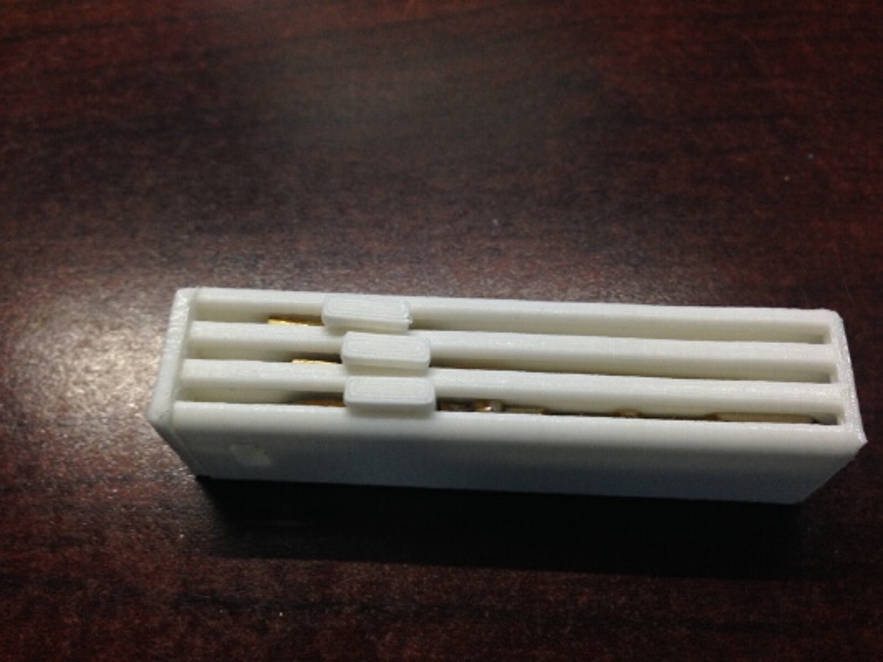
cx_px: 442
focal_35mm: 33
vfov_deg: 43.0
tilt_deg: -60.7
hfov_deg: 55.3
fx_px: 842
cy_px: 331
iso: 160
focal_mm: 4.12
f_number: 2.4
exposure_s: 1/20
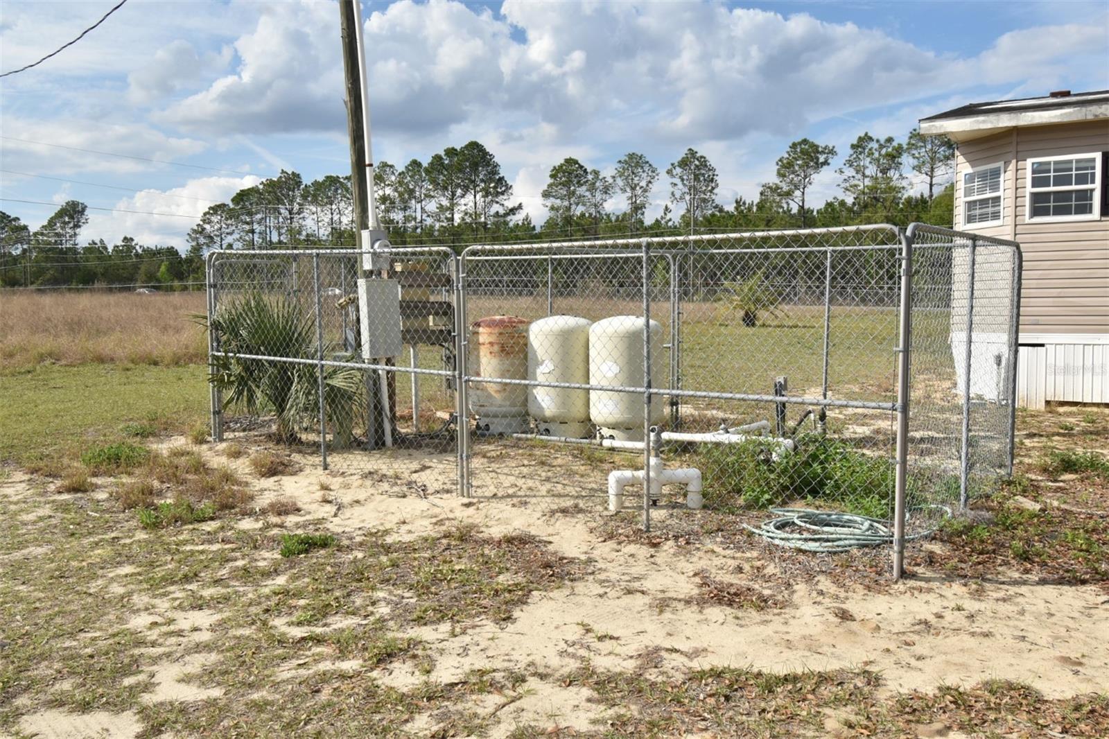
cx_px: 554
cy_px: 370
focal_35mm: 30
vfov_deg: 43.6
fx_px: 924
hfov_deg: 61.9
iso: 320
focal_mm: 20
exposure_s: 1/500
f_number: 11
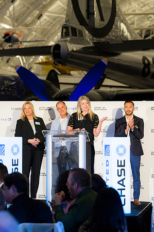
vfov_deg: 16.7
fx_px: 791
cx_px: 77
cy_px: 116
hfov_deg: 11.1
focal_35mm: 123
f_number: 2.8
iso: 1400
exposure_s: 1/160
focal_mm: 82
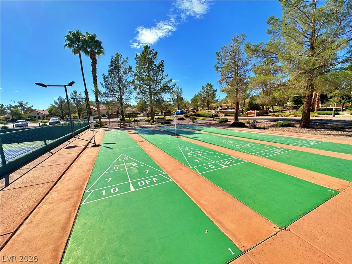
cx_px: 176
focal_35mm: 14
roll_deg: +2.2
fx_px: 142
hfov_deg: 102.1
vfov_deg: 85.7
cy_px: 132
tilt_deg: -6.9
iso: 40
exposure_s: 1/1147
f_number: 2.2
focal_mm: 2.22
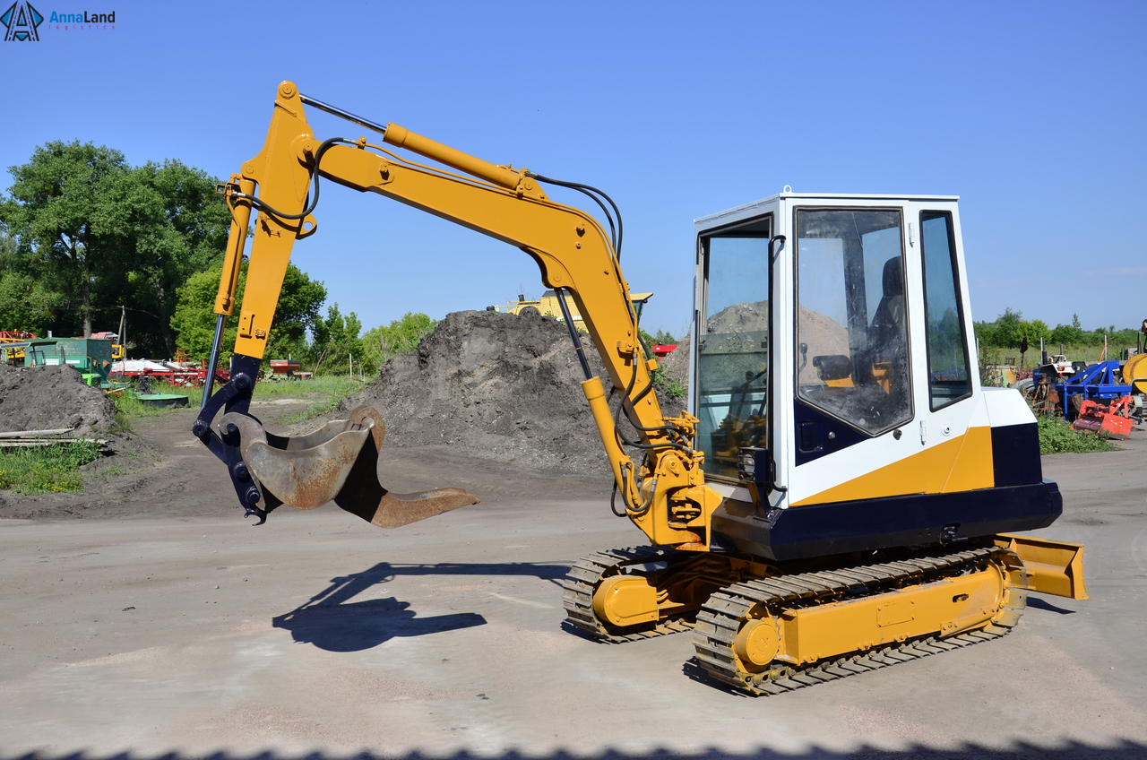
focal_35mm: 33
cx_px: 574
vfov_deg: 39.8
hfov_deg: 57.3
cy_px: 380
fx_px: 1049
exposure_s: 1/640
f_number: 7.1
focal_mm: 22
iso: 125
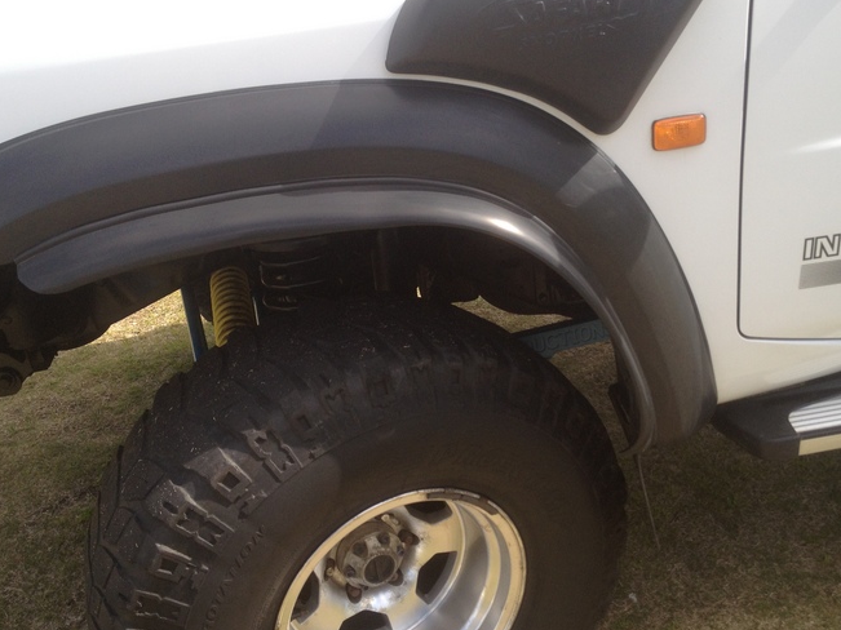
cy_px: 321
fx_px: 1044
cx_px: 469
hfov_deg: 43.8
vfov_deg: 33.6
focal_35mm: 43
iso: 50
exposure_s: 1/642
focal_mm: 4.28
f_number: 2.4
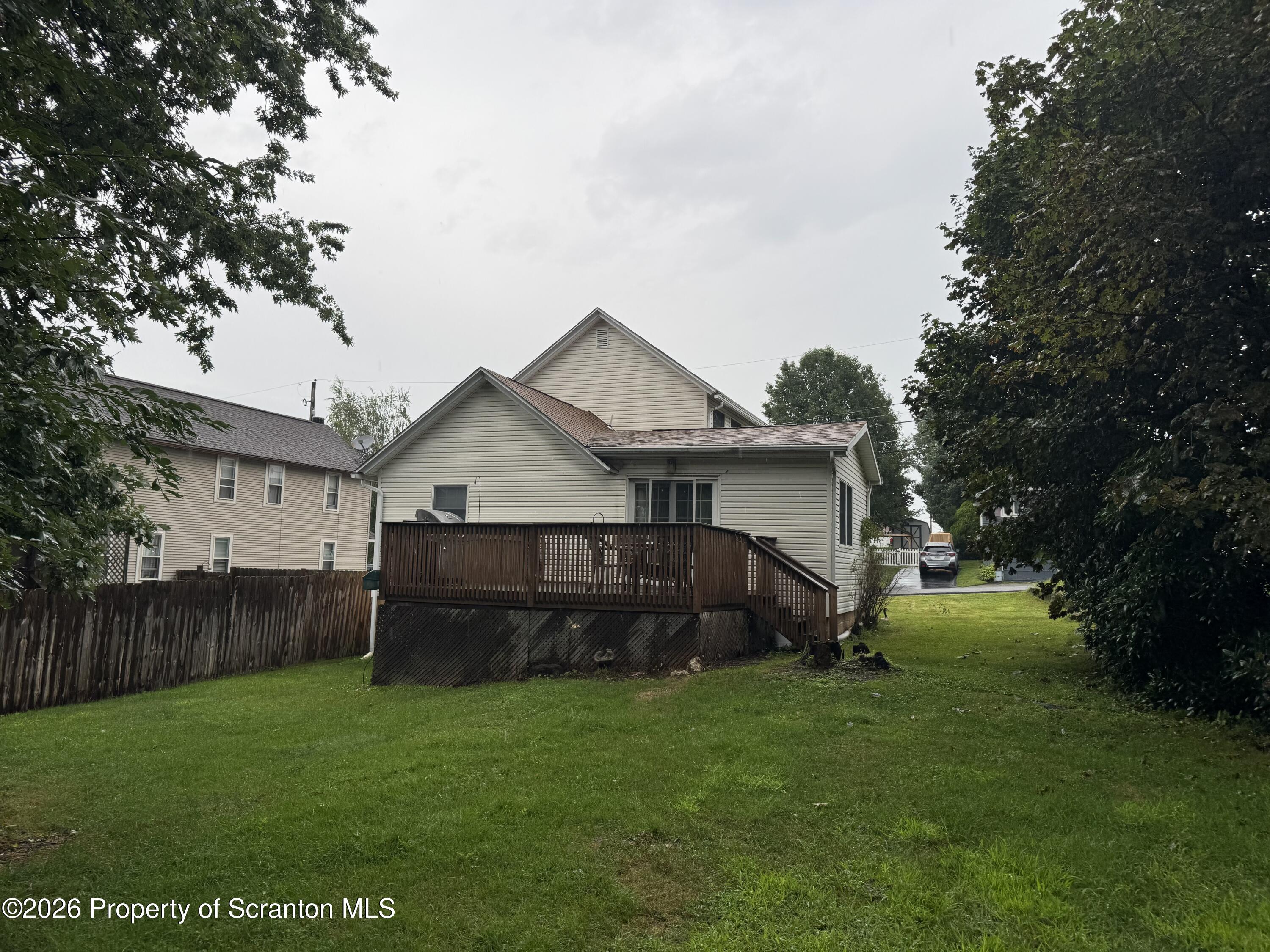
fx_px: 881
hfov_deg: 71.6
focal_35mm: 24
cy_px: 476
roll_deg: -2.5
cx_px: 635
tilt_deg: +8.0
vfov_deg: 56.8
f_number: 1.78
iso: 80
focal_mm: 6.76
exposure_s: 1/454
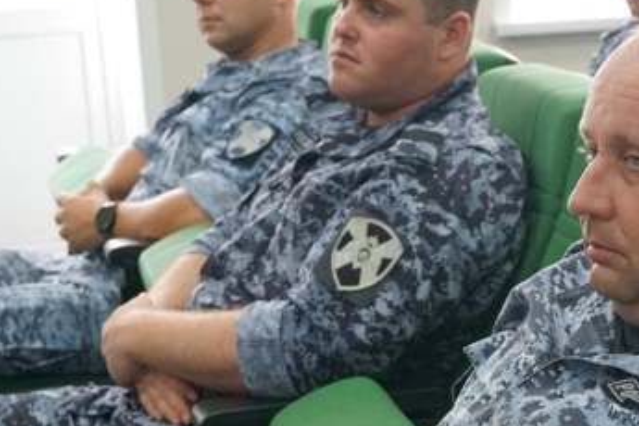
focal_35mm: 114
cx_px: 533
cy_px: 317
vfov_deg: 12.0
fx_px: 2025
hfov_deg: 17.7
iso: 2000
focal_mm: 35
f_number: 4.5
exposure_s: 1/160
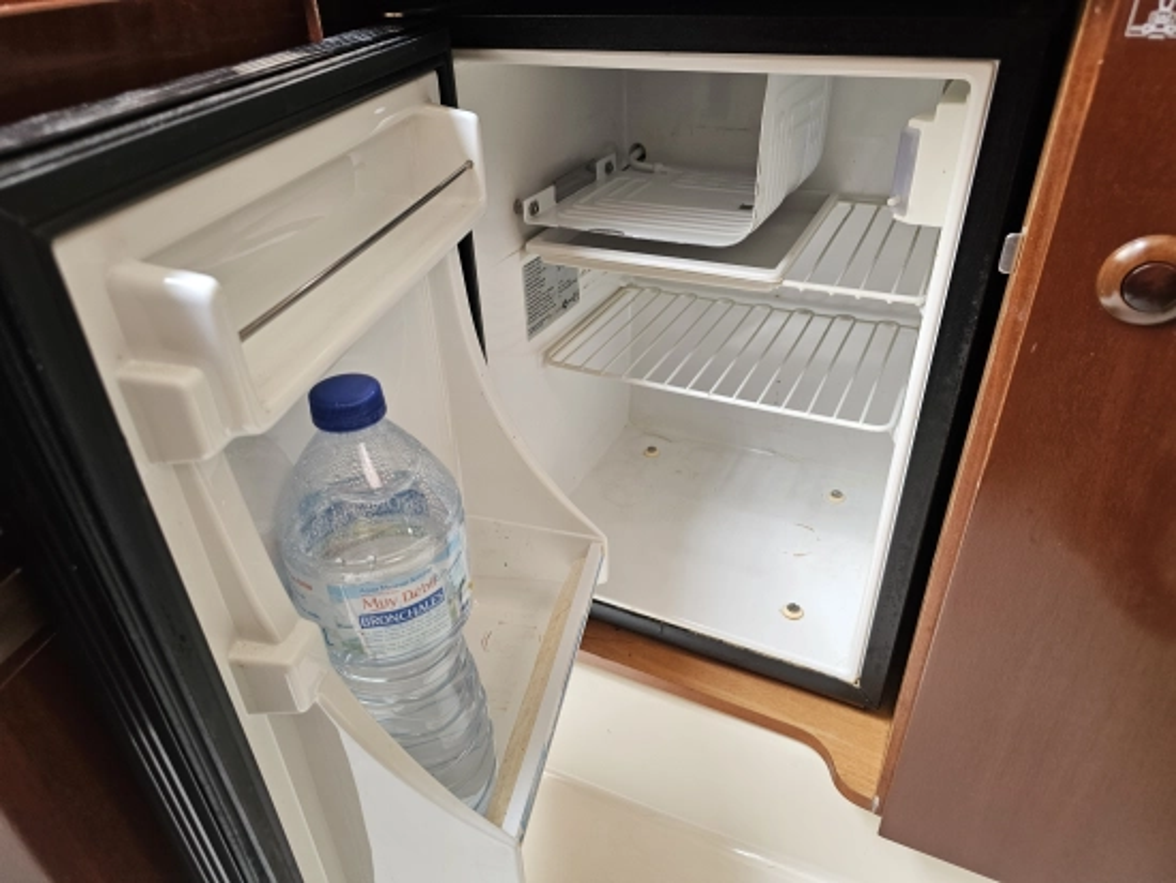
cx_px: 588
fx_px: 782
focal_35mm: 23
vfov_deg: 58.9
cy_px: 442
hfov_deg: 73.9
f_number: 1.7
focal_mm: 6.3
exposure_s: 1/120
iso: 200
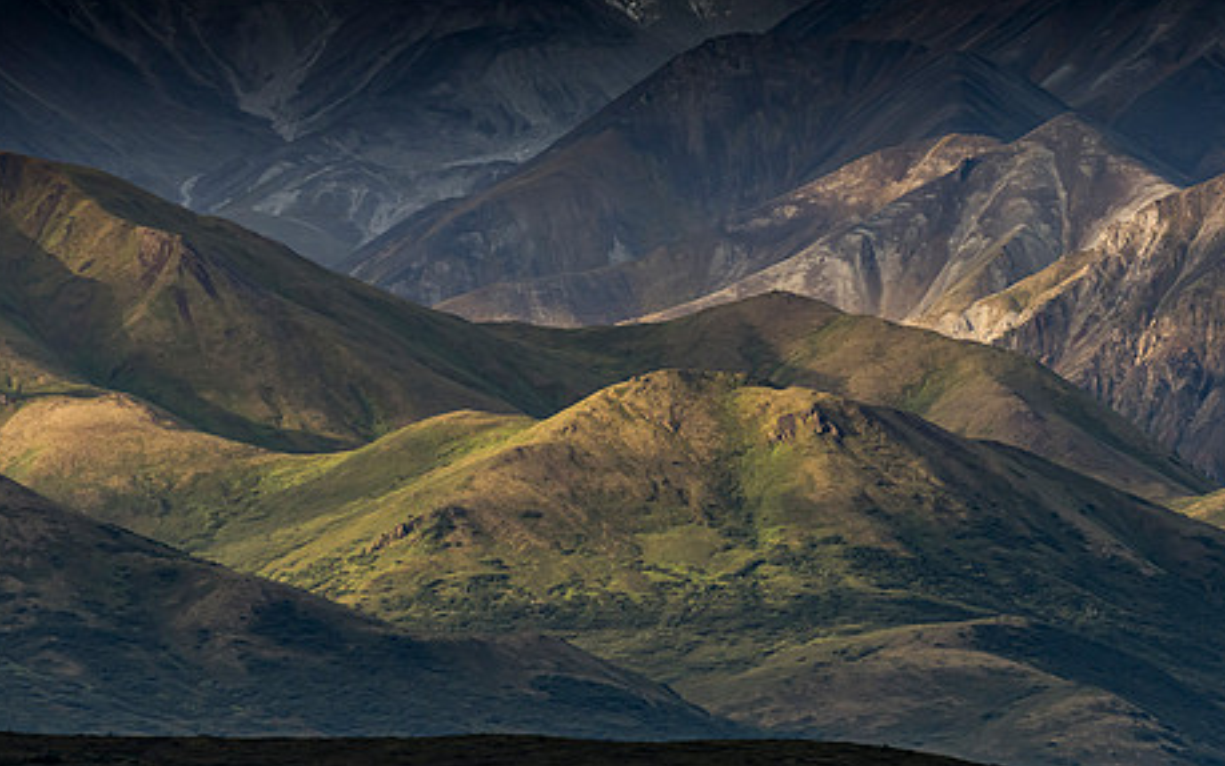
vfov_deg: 1.6
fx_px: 26878
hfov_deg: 2.6
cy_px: 458
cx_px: 502
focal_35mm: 805
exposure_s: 1/400
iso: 400
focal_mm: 300
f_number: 4.5
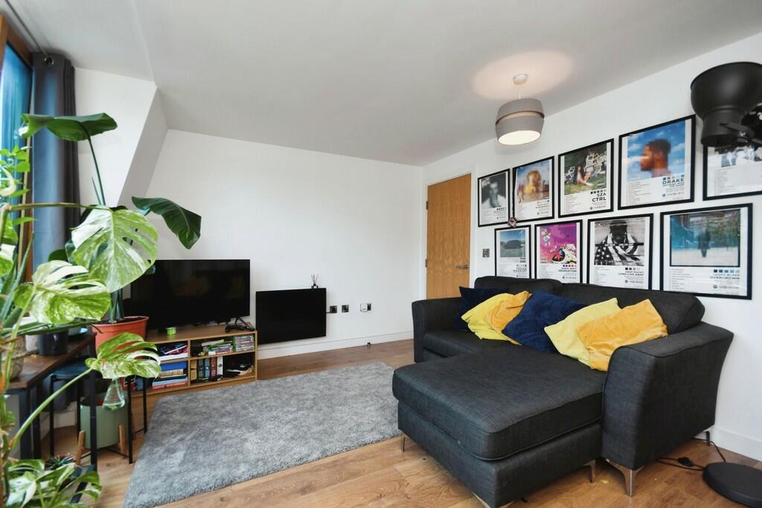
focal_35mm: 15
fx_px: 318
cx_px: 381
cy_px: 254
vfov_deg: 77.3
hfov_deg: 100.4
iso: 400
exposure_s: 1/60
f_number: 8
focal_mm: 10
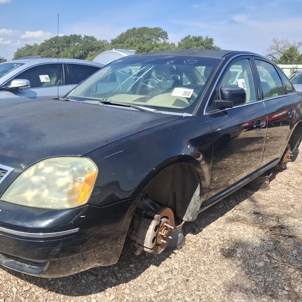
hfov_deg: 53.8
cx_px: 129
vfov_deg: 54.0
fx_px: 296
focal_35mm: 30
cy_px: 150
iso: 32
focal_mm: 4.69
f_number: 1.8
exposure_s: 1/1727
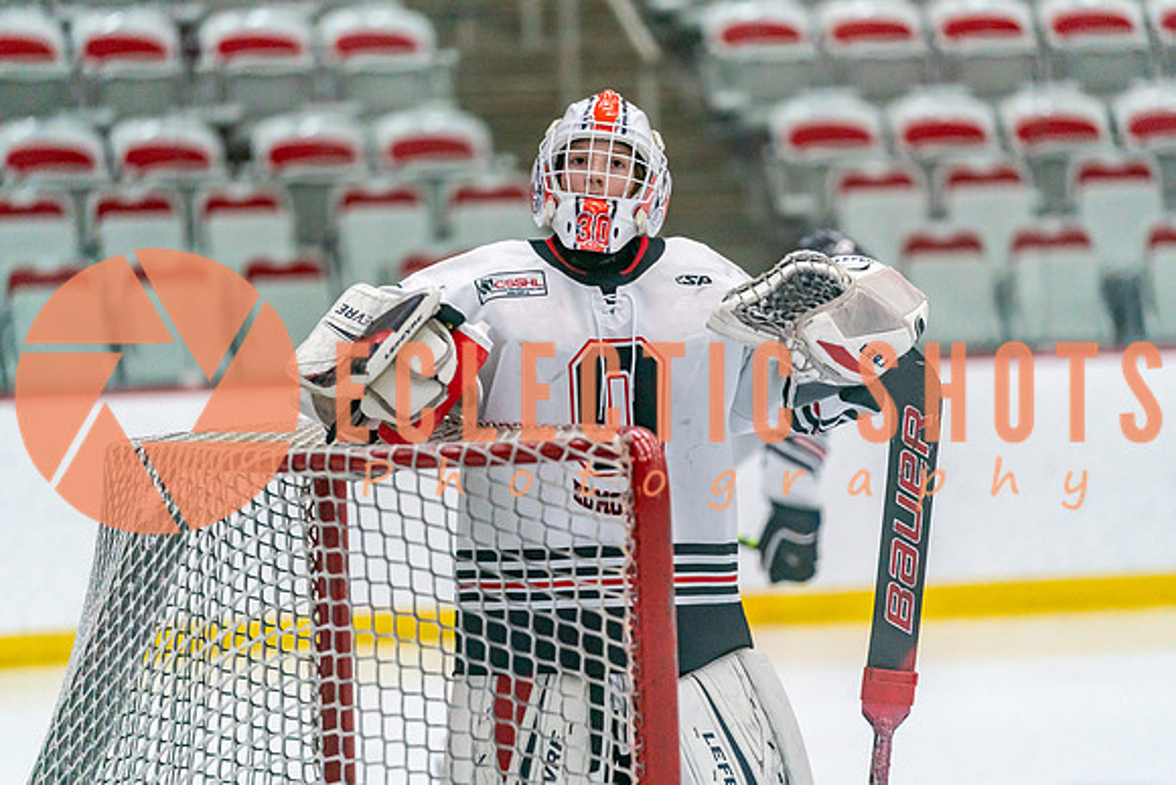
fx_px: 6535
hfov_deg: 10.3
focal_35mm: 200
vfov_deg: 6.9
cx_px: 588
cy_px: 392
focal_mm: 200
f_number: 2.8
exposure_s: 1/1250
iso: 3200
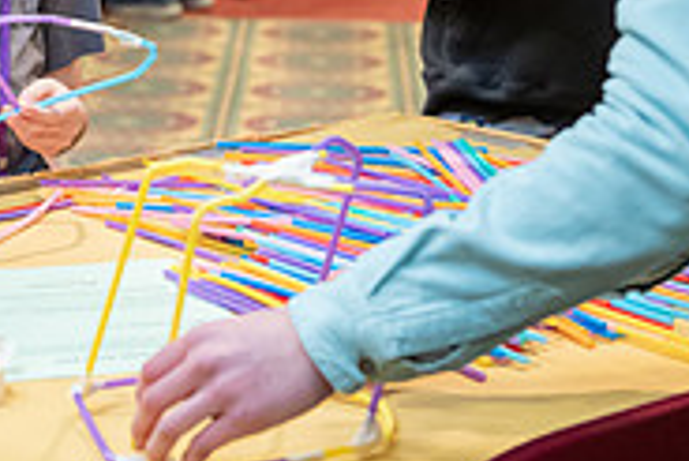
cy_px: -88
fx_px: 2662
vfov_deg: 9.7
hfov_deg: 14.4
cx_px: -71
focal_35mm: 139
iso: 2000
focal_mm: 44
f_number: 3.2
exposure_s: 1/200
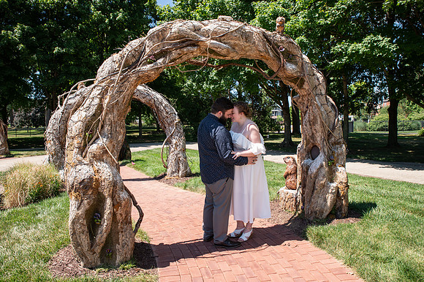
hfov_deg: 73.8
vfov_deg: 53.1
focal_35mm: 24
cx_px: 212
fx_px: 282
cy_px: 141
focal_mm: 24
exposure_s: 1/200
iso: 160
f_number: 8
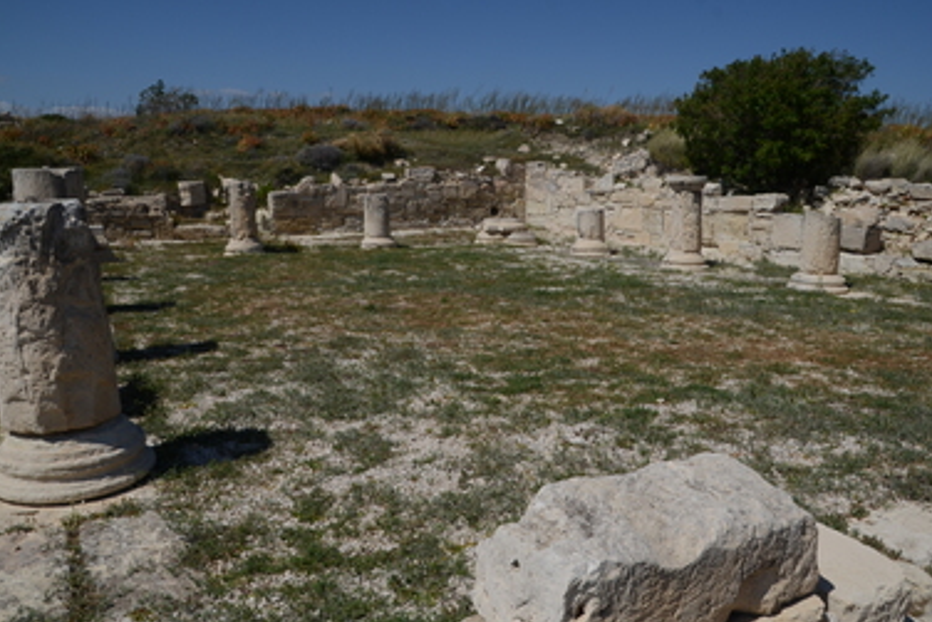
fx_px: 725
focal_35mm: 28
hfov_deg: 65.4
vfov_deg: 46.4
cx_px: 496
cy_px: 294
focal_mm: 16
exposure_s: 1/400
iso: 100
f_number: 10
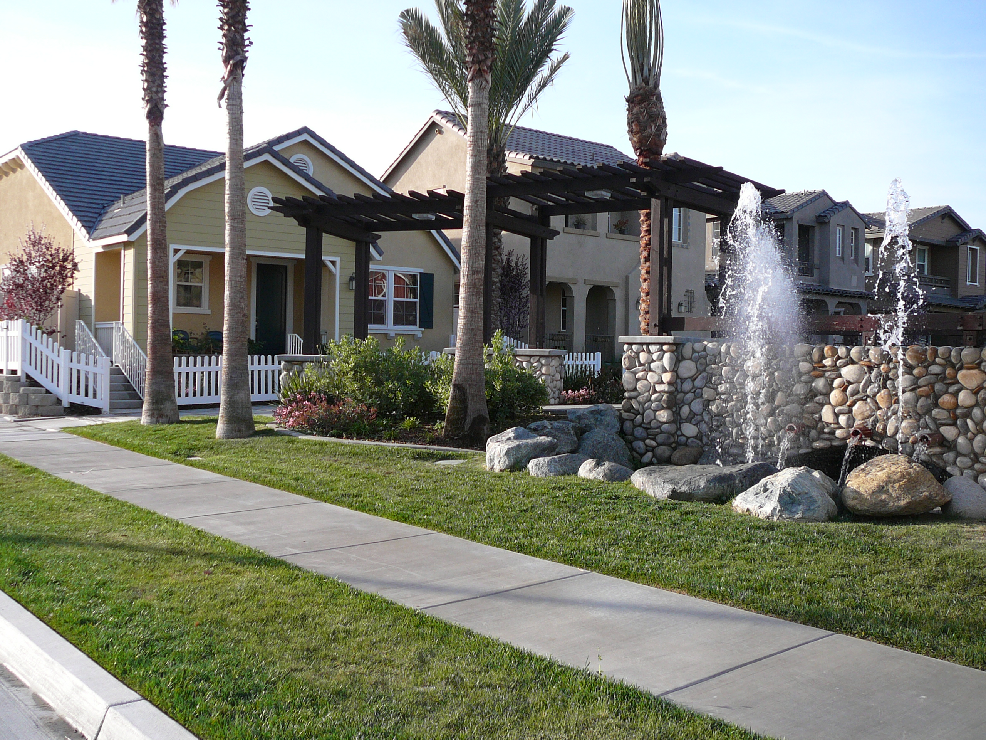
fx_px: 997
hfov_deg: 52.6
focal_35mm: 35
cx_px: 493
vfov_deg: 40.7
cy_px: 370
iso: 80
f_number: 2.8
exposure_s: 1/500
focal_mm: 5.2
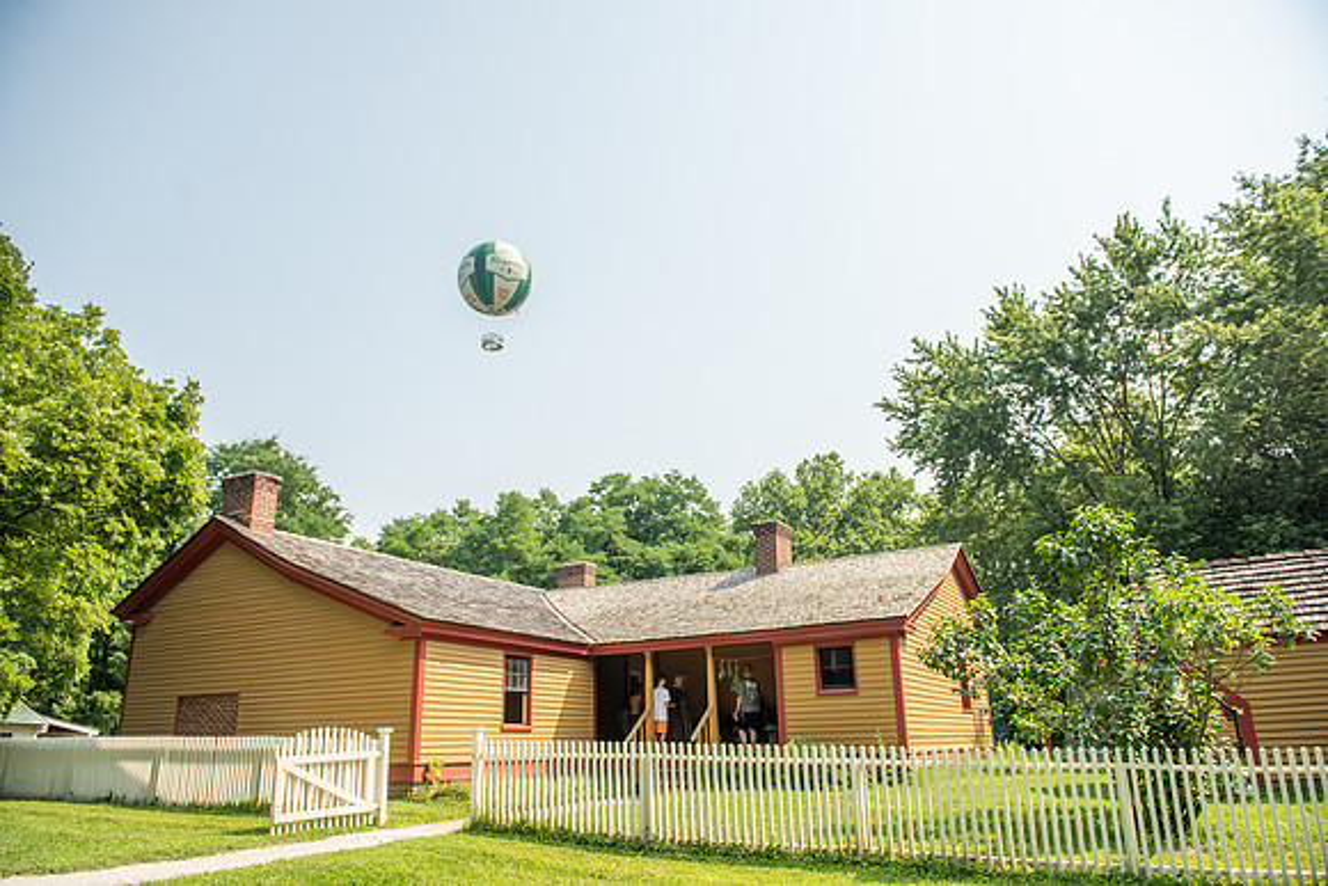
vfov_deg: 53.2
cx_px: 664
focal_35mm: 24
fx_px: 885
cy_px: 443
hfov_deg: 73.7
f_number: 4
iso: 320
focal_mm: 24
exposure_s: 1/2500
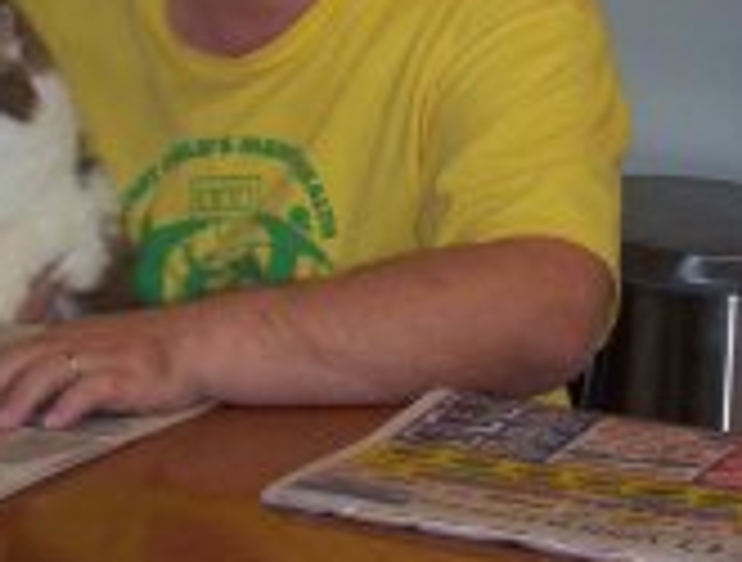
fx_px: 4066
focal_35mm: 189
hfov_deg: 10.4
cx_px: 153
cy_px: -9
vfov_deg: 7.9
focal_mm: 12.09
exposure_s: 1/58
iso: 140
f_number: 3.94
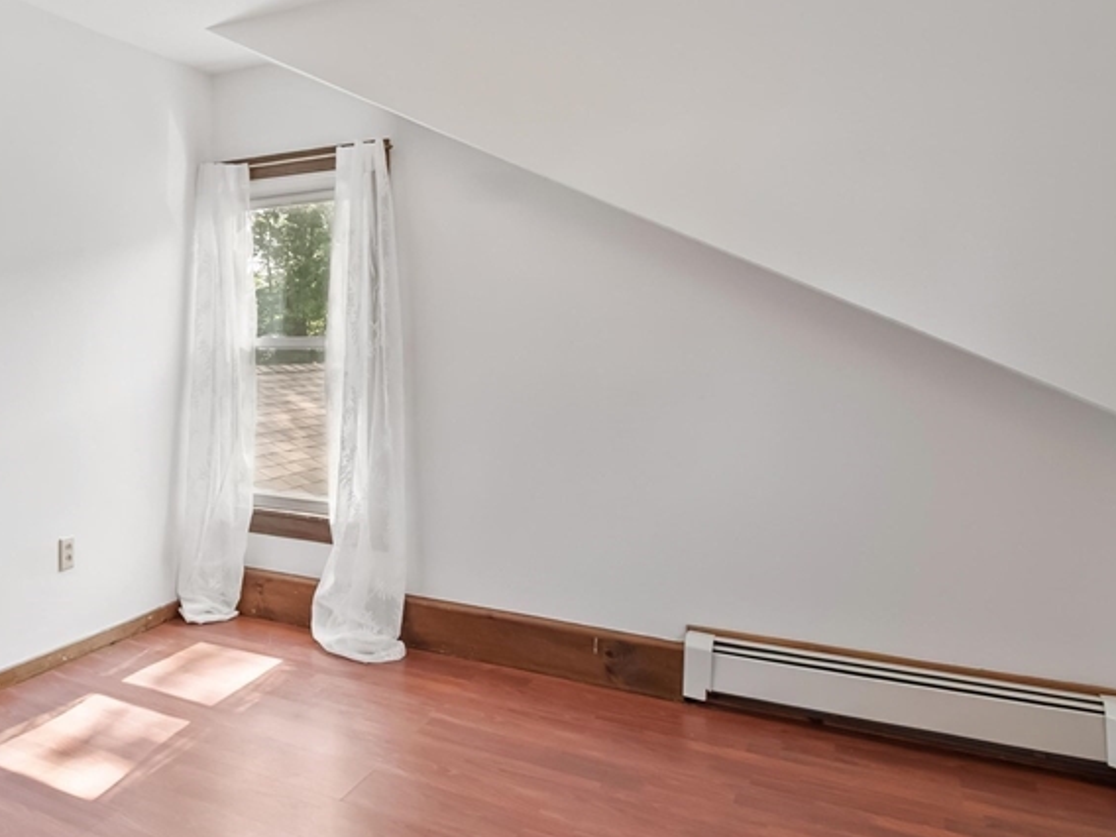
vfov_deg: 52.6
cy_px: 325
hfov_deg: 63.3
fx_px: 838
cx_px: 277
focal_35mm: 26
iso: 320
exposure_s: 1/2.5
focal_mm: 10
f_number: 8
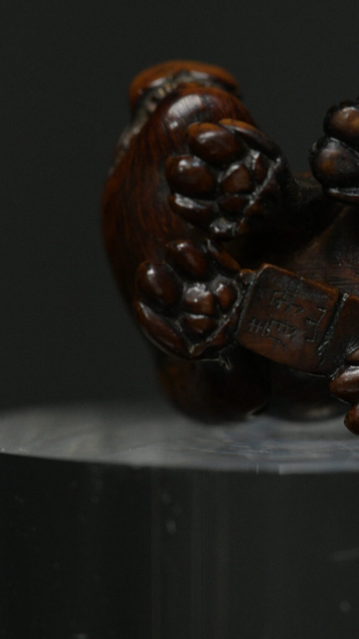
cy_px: 318
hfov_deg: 7.3
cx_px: 287
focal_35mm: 166
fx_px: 2809
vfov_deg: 13.0
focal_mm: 105
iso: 4500
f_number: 10
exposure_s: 1/125
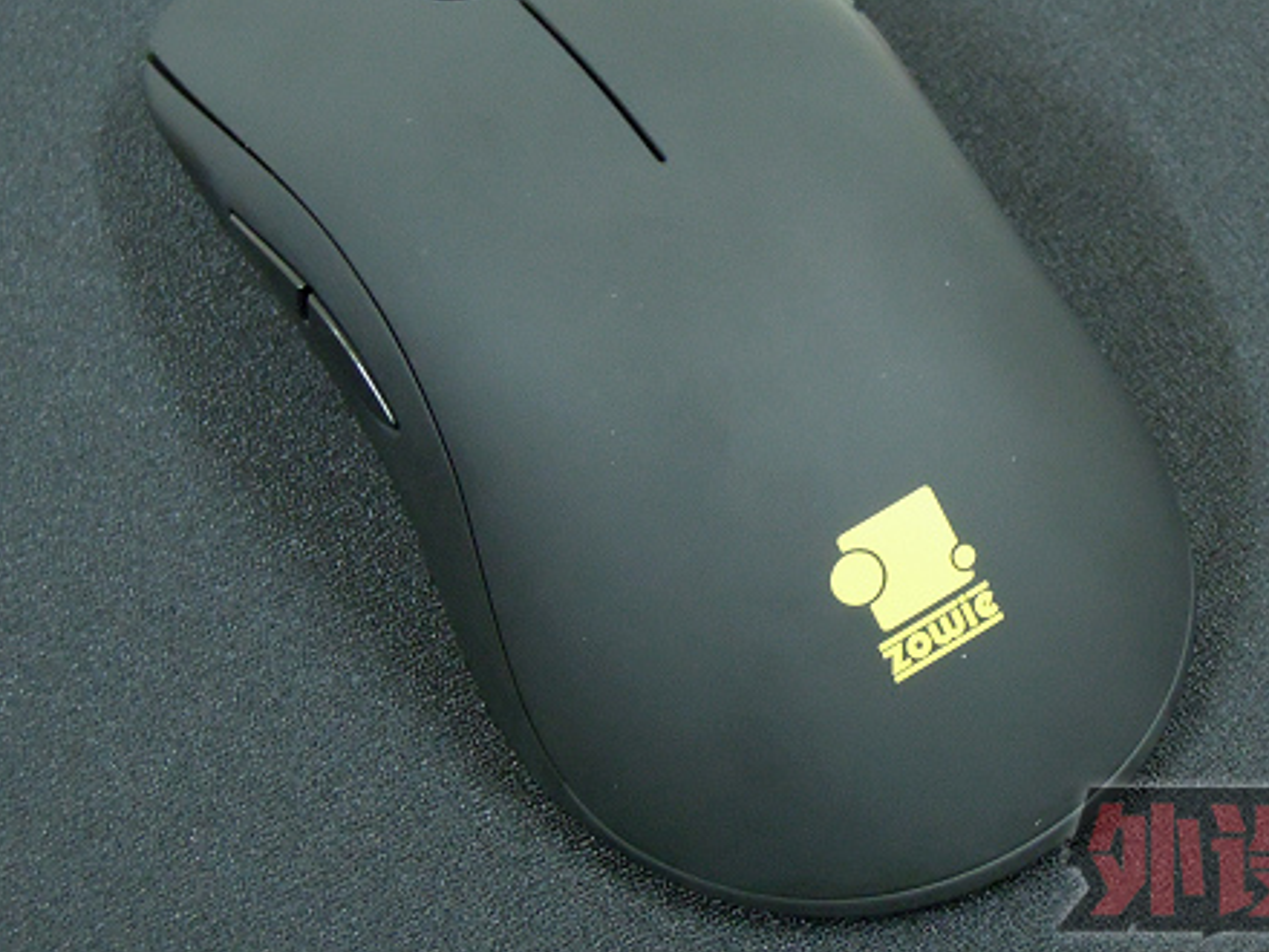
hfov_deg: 24.4
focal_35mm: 80
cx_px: 698
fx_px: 2933
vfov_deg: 18.4
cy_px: 355
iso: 800
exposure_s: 1/6
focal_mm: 9.9
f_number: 3.5
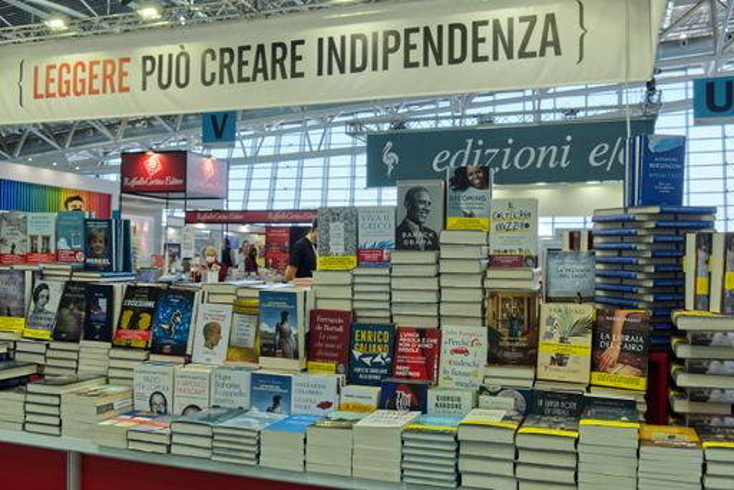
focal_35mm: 33
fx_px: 673
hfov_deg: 57.2
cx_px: 367
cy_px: 245
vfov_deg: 40.0
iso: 200
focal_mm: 22.3
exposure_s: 1/140
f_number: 5.6
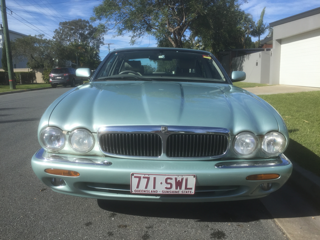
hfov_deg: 61.7
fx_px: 268
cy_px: 120
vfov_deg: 48.2
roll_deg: +2.4
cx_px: 160
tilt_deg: -8.1
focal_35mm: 29
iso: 32
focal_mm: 4.15
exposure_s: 1/1799
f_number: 2.2
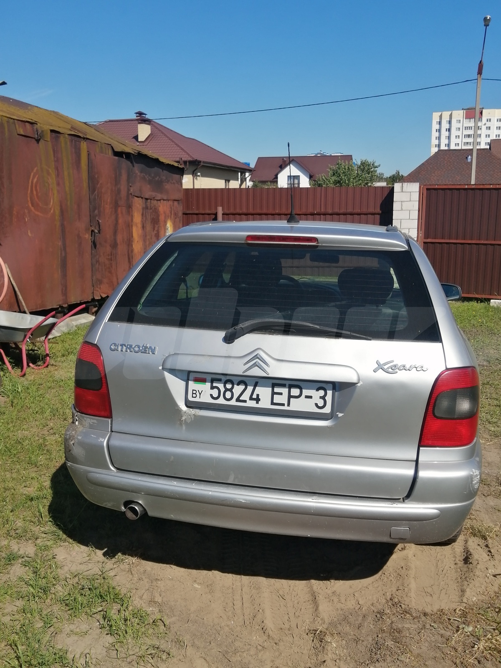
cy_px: 334
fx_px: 618
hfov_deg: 44.2
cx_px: 250
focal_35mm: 32
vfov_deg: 56.8
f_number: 1.8
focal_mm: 3.62
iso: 50
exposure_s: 1/2331
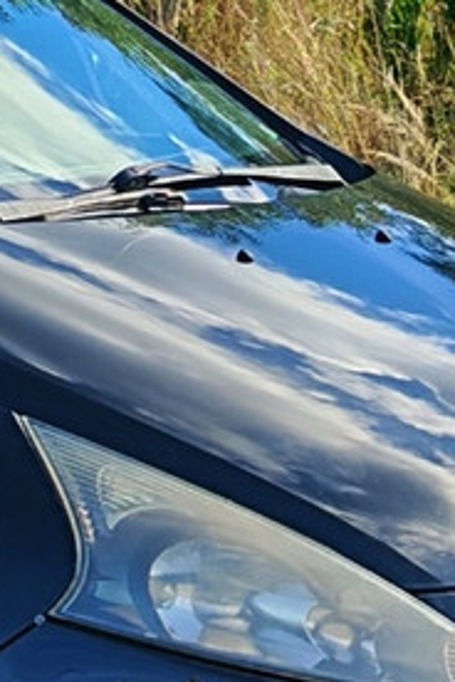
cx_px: -532
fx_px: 4227
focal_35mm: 223
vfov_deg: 9.2
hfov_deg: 6.0
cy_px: 178
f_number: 2
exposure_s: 1/2000
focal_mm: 6.83
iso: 100
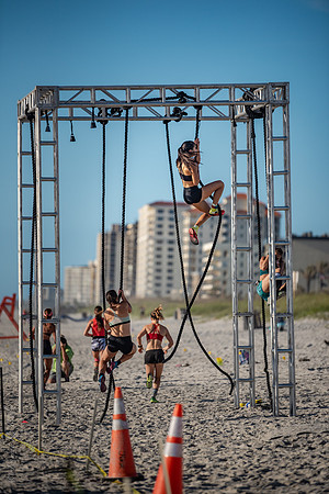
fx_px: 2741
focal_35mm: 200
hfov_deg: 6.9
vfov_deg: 10.3
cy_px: 247
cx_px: 164
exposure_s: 1/4000
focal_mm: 200
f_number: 2.8
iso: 280
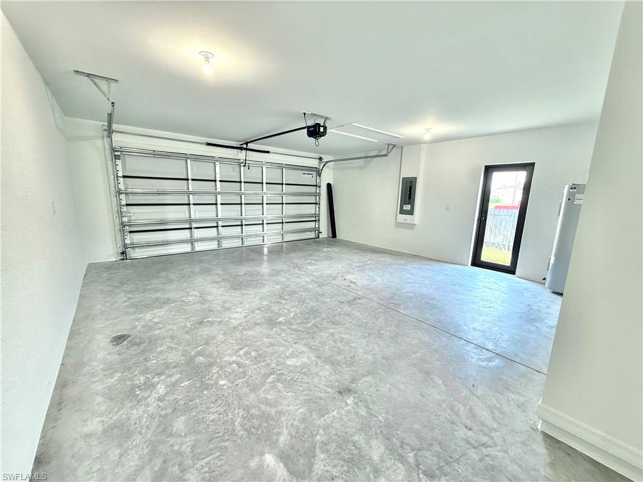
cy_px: 241
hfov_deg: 102.1
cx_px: 322
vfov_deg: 85.7
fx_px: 260
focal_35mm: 14
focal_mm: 2.22
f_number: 2.2
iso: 250
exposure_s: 1/60
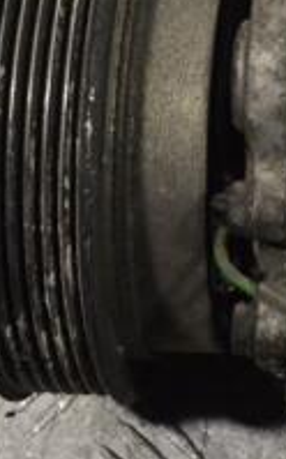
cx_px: 457
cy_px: 42
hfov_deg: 9.8
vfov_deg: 16.0
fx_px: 1612
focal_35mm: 129
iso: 3200
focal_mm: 28
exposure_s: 1/320
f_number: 9
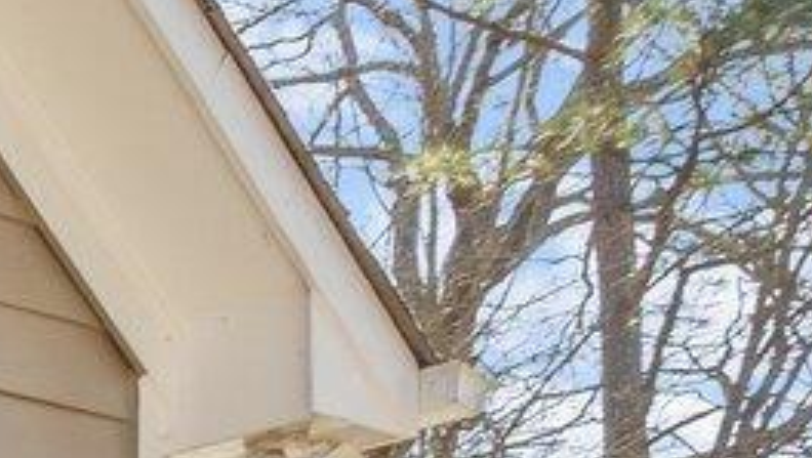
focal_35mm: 130
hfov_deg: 9.4
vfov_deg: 7.9
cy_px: 1431
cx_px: -2045
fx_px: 2801
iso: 400
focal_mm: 16
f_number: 8
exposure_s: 1/20
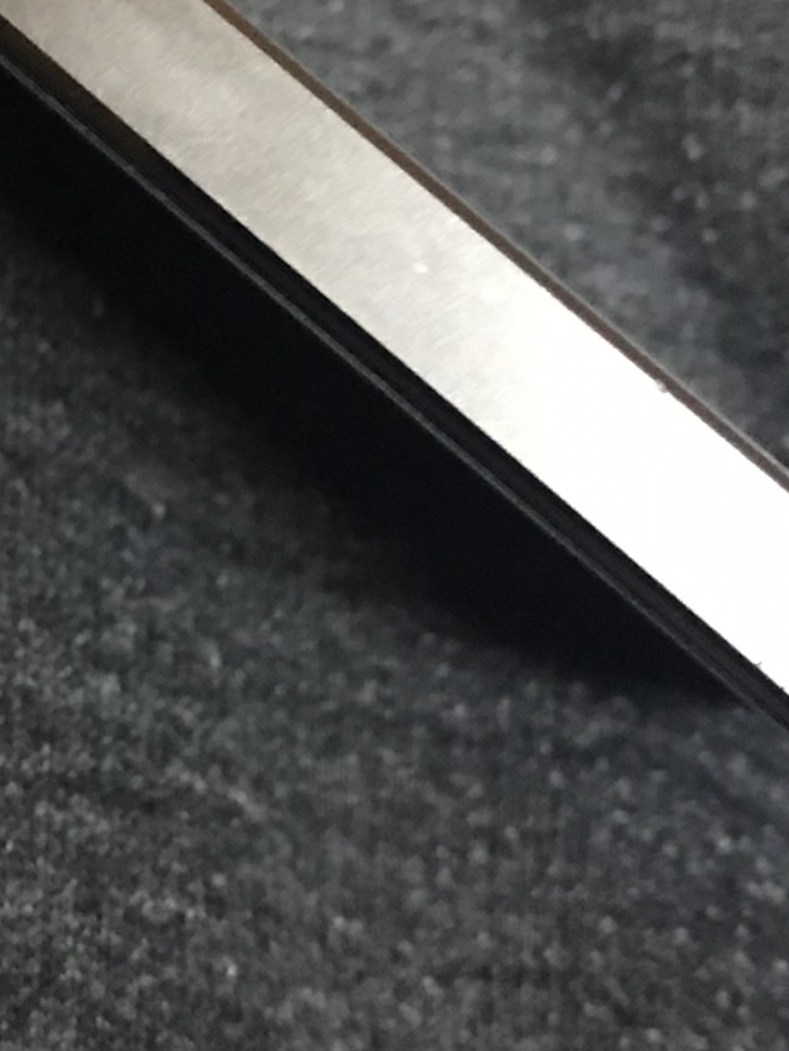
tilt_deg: -66.9
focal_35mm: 75
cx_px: 81
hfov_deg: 19.3
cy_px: 344
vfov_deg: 25.8
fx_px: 2279
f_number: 1.8
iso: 100
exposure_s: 1/5
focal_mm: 3.99
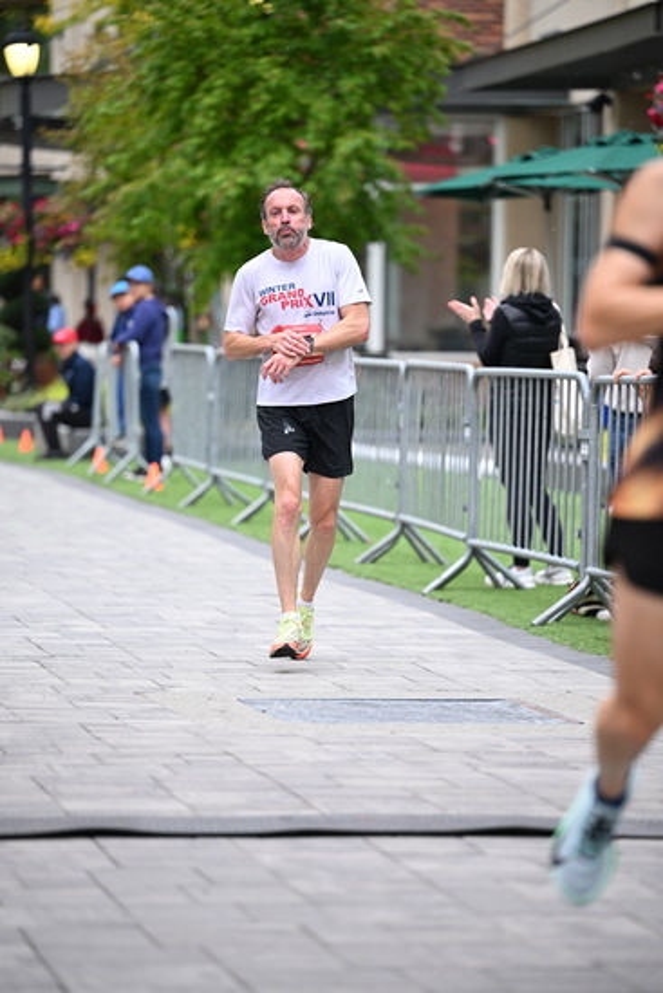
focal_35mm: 155
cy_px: 496
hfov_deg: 8.9
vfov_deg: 13.2
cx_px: 332
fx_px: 4279
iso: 1250
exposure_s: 1/1250
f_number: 2.8
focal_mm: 155
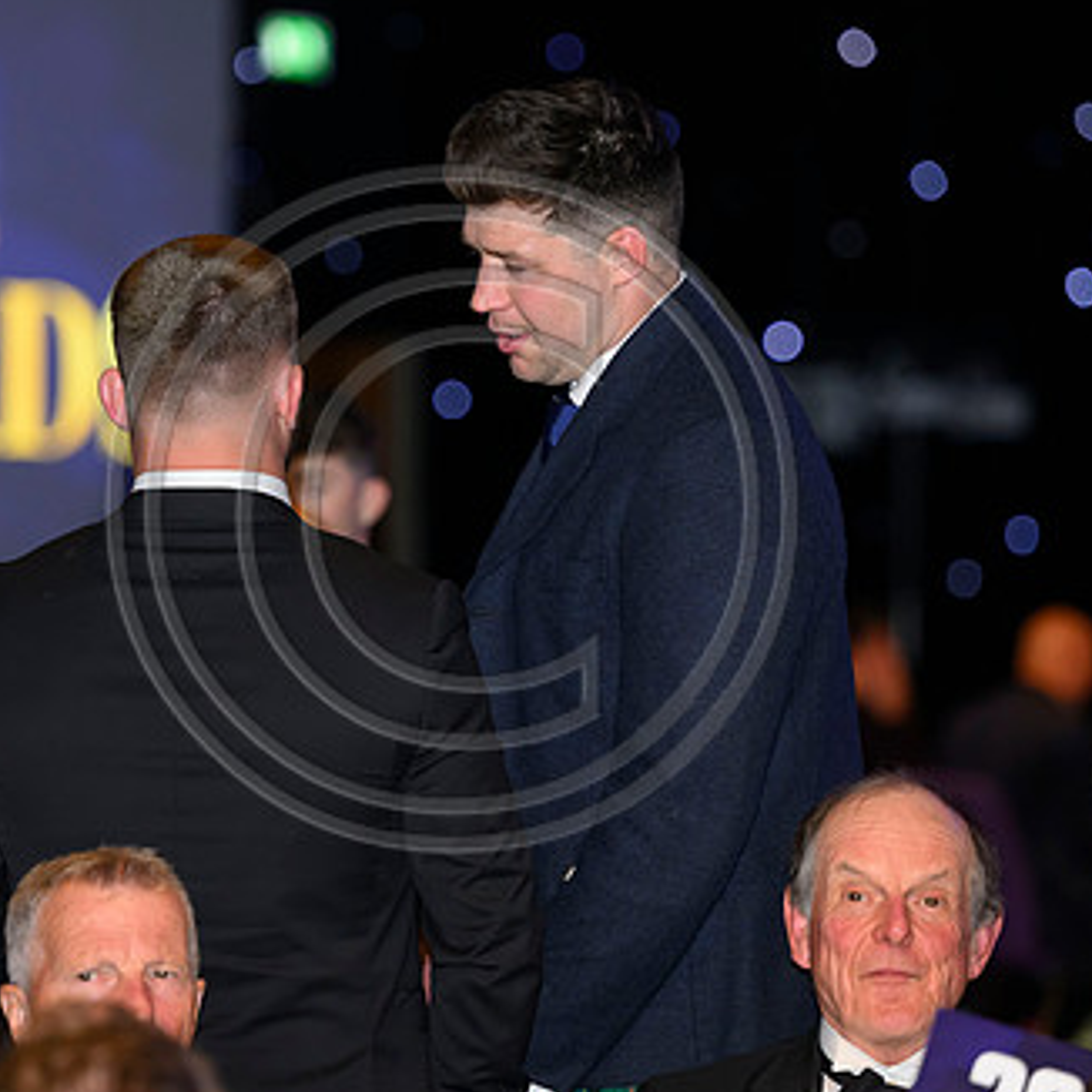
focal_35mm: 258
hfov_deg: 6.8
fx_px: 9208
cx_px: 452
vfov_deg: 6.8
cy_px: 480
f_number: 3.2
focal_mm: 165
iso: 2500
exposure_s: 1/160
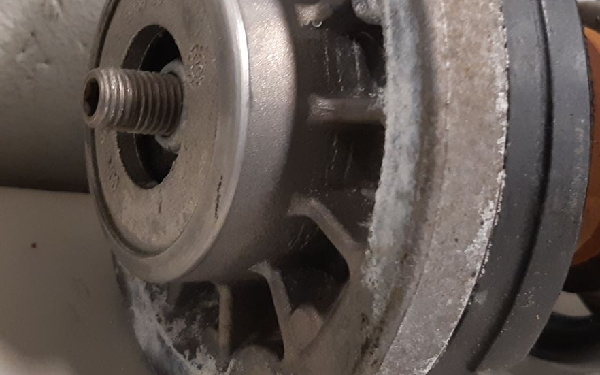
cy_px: 114
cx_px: 279
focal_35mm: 64
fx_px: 1046
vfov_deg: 20.2
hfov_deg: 32.0
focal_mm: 3.93
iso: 250
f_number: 1.7
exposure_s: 1/33
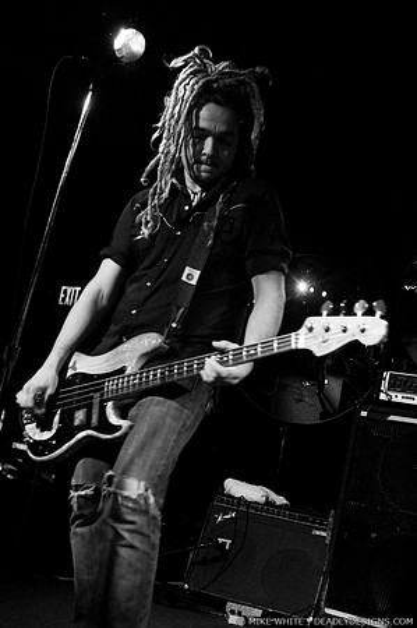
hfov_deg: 25.7
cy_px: 314
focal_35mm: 52
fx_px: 914
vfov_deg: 37.9
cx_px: 208
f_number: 3.2
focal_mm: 35
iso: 800
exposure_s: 1/40
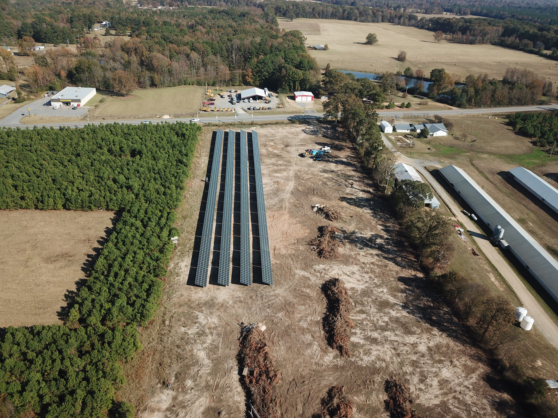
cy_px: 209
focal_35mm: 26
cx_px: 279
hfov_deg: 67.3
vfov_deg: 53.1
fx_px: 419
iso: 100
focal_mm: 4.73
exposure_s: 1/1101
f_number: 2.2
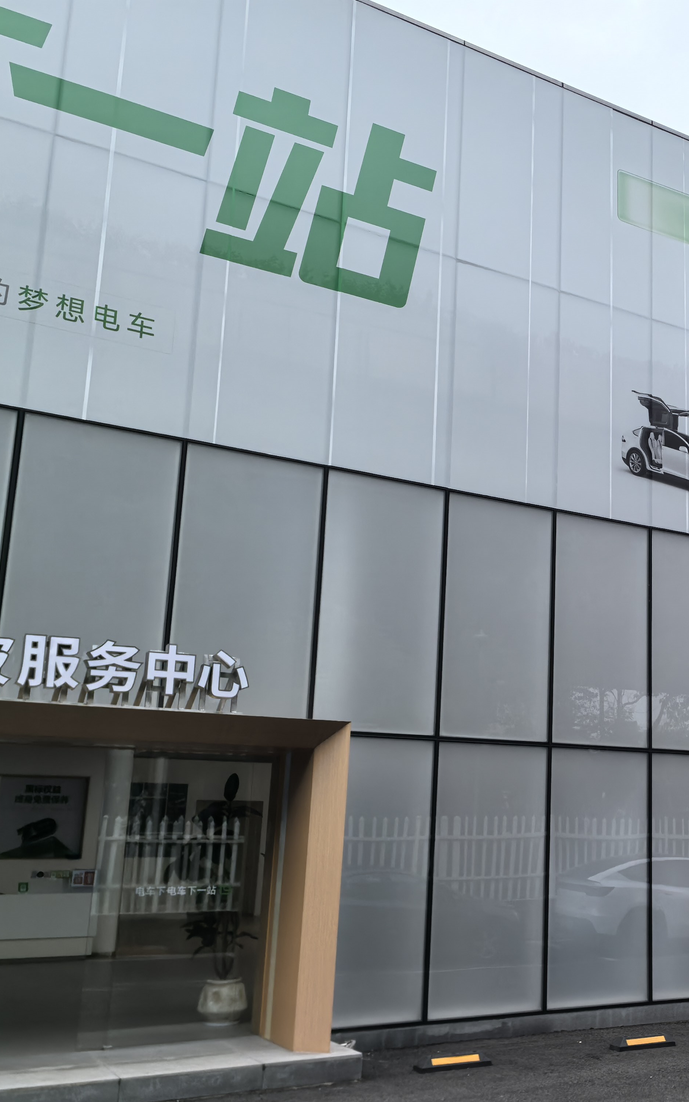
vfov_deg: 50.4
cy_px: 560
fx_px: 1172
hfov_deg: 31.1
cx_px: 637
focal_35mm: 39
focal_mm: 5.75
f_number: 2
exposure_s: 1/1355
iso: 50
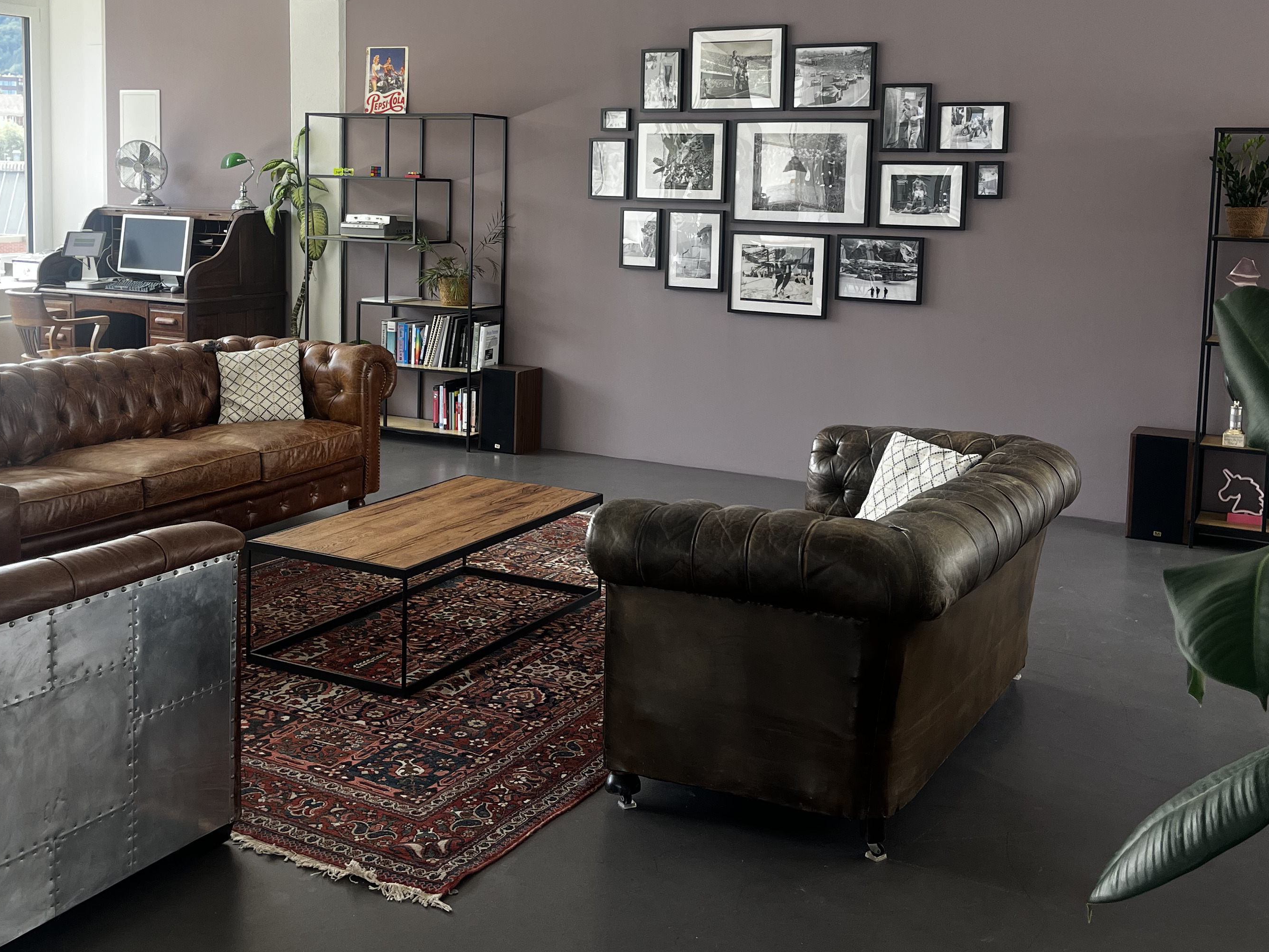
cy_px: 295
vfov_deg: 36.3
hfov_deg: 47.8
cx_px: 591
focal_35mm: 39
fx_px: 1430
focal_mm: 5.1
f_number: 1.6
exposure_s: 1/132
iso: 50
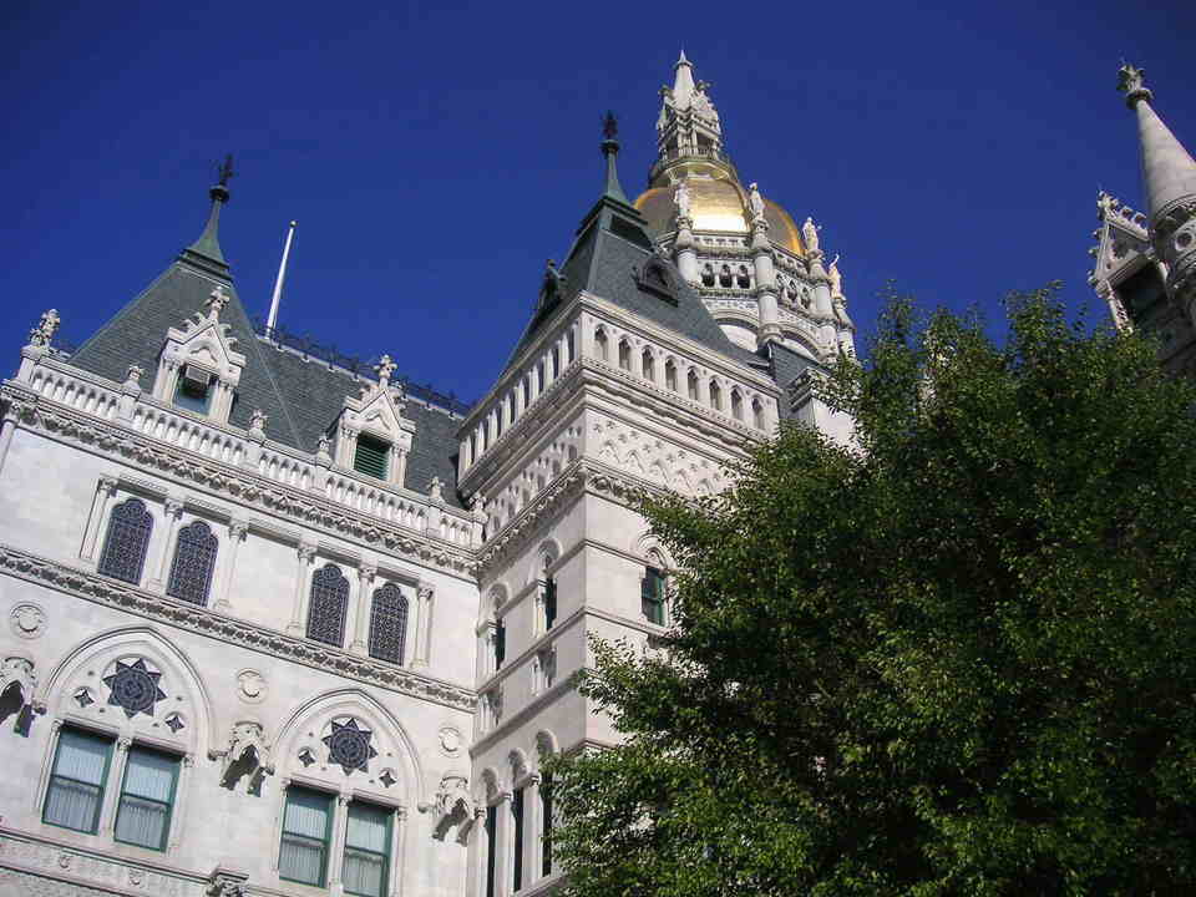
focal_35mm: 37
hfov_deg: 50.1
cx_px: 598
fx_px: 1278
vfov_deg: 38.7
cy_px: 448
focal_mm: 6.1
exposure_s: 1/350
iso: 50
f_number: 6.7
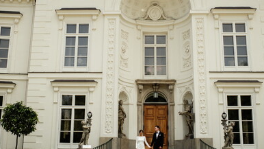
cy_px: 43
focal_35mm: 56
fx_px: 392
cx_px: 133
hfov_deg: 37.2
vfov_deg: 21.3
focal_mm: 35
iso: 100
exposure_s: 1/4000
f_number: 2.2
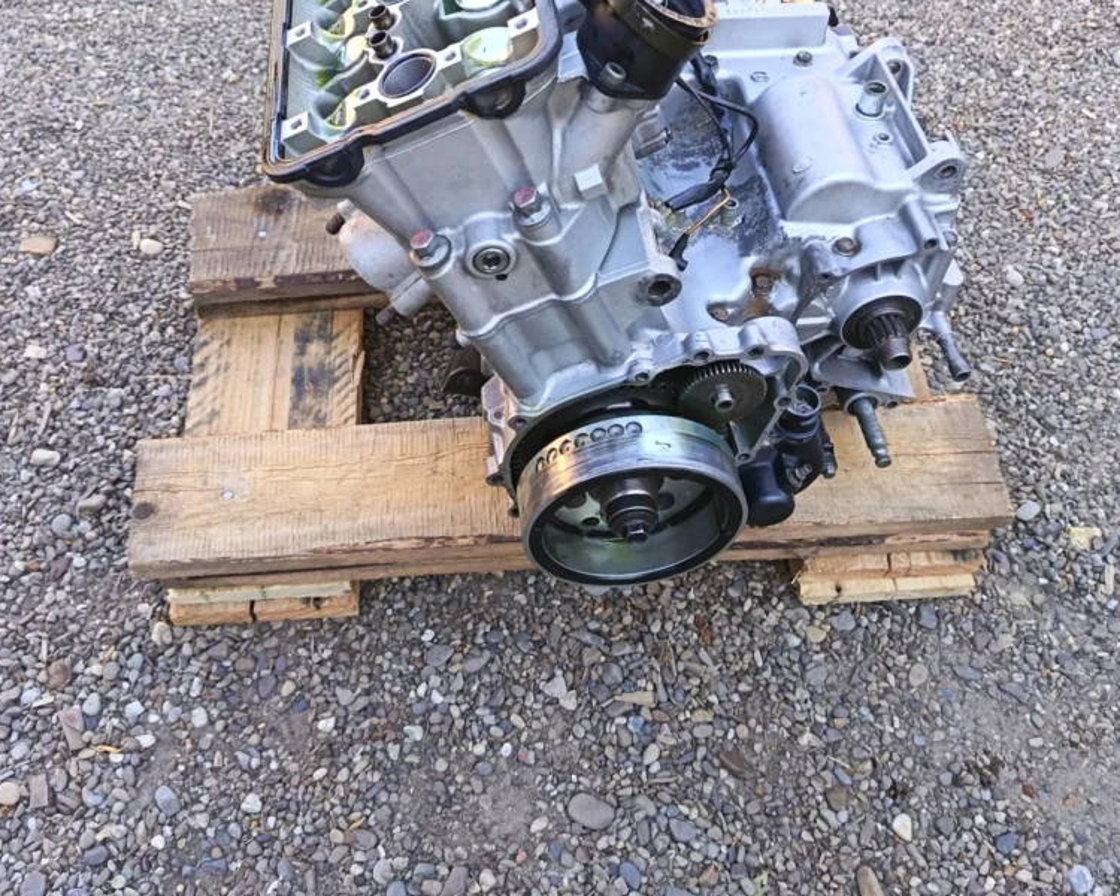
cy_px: 405
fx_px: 1061
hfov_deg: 55.7
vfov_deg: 45.7
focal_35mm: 32
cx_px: 553
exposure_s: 1/100
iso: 334
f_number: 1.75
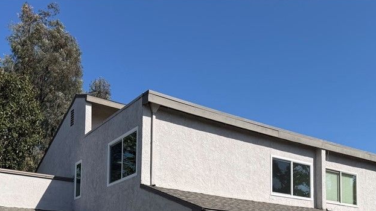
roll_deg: +0.2
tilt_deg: +5.9
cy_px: 228
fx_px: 429
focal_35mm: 43
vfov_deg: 25.8
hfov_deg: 47.3
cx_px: 211
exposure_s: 1/6711
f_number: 1.78
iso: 80
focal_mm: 6.76
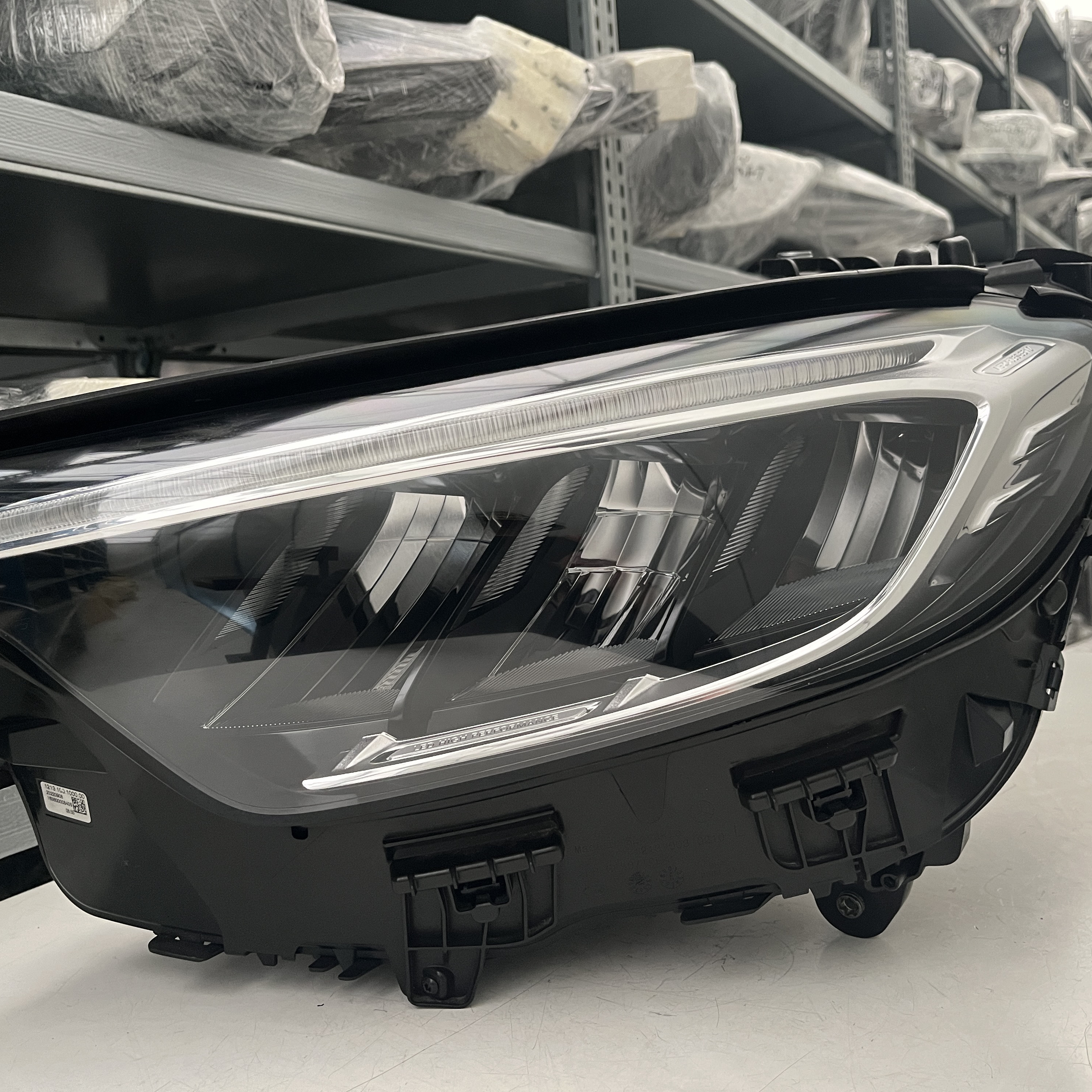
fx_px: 1106
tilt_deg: -4.5
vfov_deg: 52.5
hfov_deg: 52.5
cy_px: 541
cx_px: 541
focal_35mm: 31
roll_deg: +4.5
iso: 400
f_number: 1.6
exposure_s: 1/60
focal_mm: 5.1
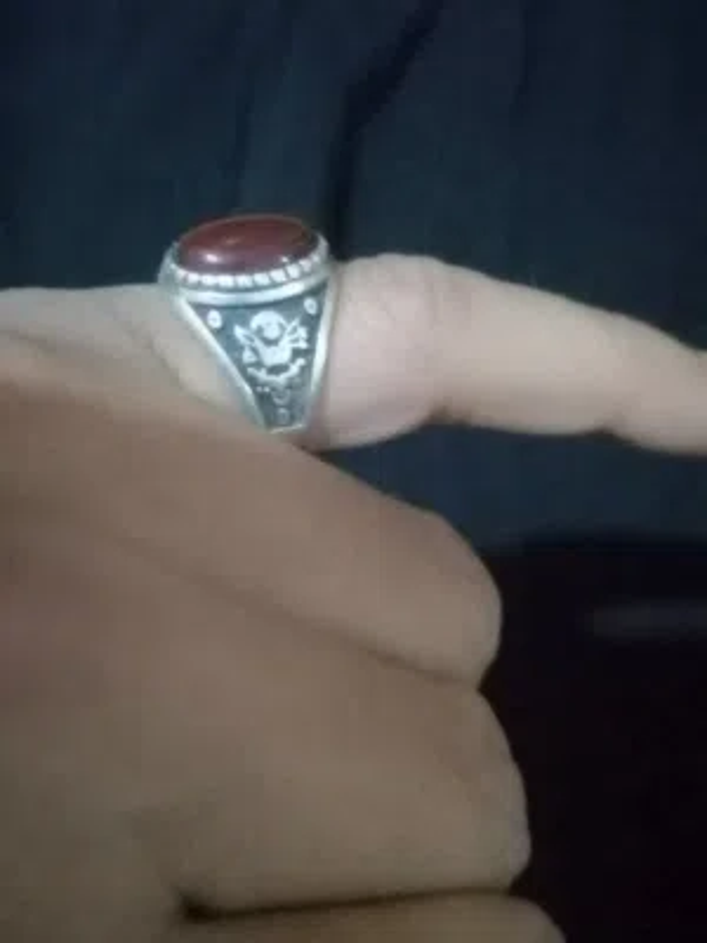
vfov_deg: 55.4
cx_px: 354
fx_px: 899
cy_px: 472
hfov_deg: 42.9
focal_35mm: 33
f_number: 1.8
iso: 6400
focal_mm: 5.3
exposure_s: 1/12.5
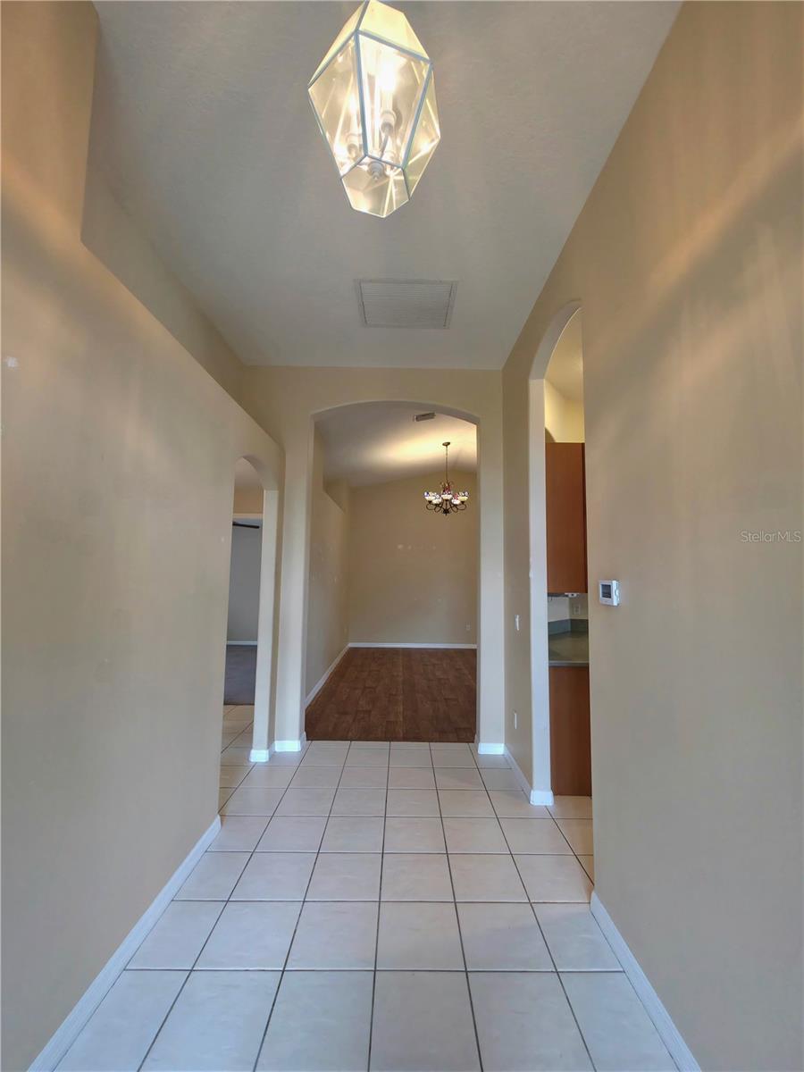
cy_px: 536
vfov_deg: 106.2
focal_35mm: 13
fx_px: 403
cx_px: 402
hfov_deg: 89.9
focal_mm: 2.2
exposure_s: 1/60.2
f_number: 1.9
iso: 125
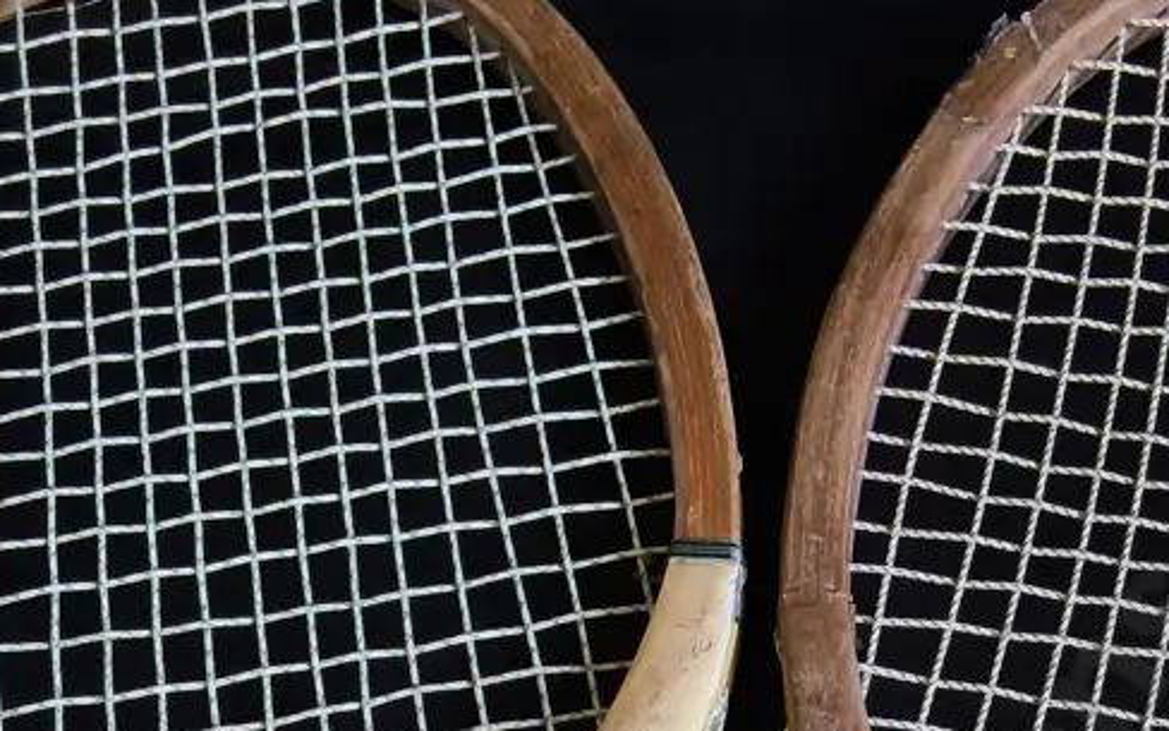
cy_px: 1170
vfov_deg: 18.5
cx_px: 747
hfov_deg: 33.8
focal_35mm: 60
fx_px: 1912
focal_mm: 2.87
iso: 250
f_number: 2
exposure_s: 1/120
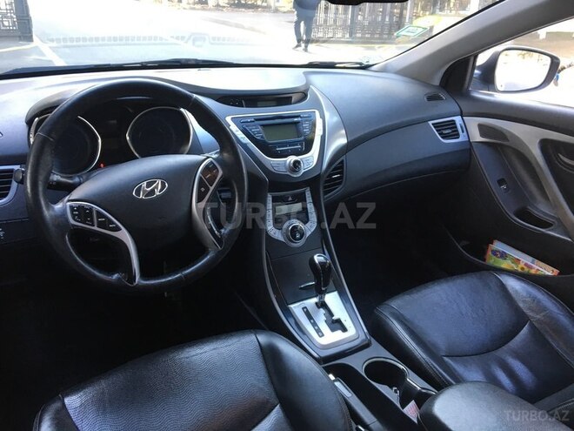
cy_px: 216
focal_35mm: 29
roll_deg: -2.8
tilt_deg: -23.6
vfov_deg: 48.2
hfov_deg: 61.7
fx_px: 481
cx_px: 287
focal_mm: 4.15
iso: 40
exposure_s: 1/33
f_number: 2.2
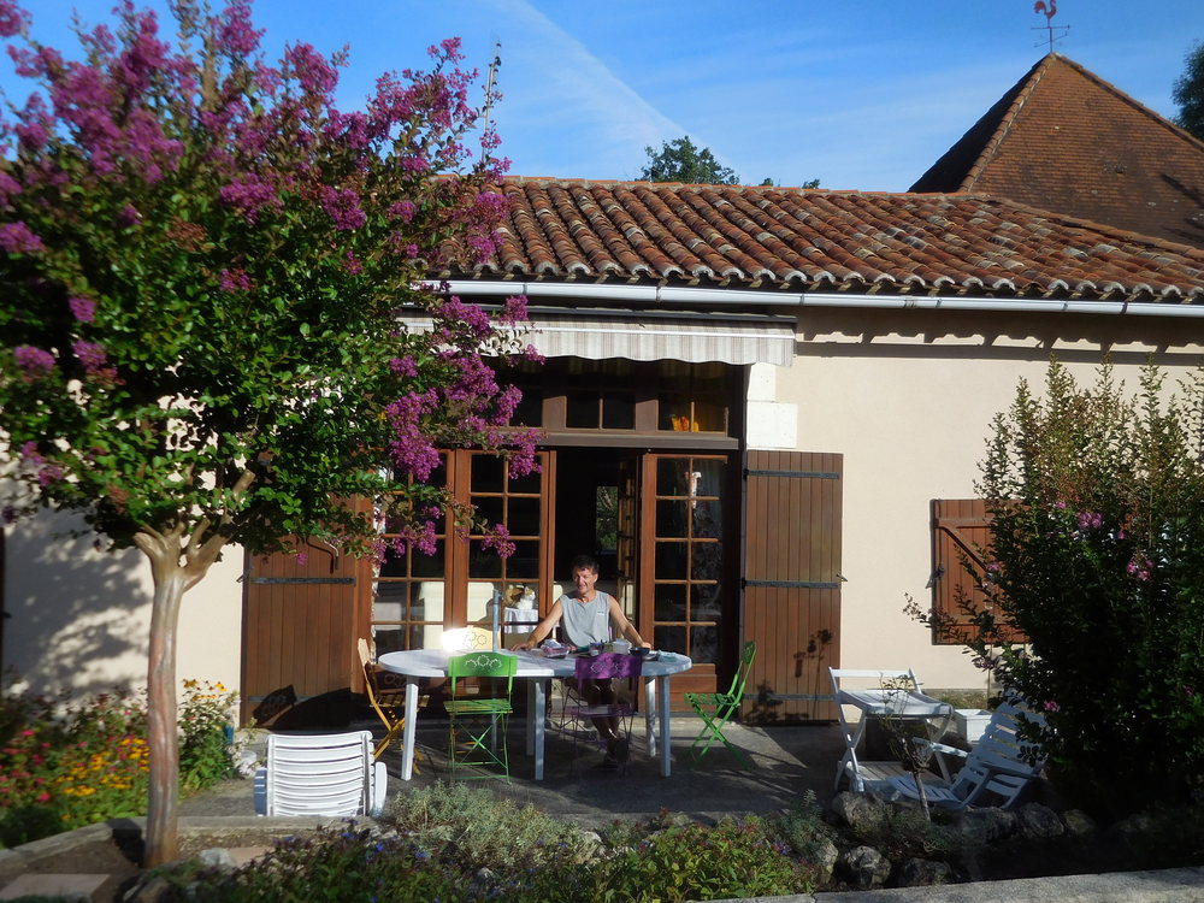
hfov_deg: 55.4
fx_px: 1148
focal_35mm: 33
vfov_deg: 42.9
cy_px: 452
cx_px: 602
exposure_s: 1/1250
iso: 125
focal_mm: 5.9
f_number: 3.7
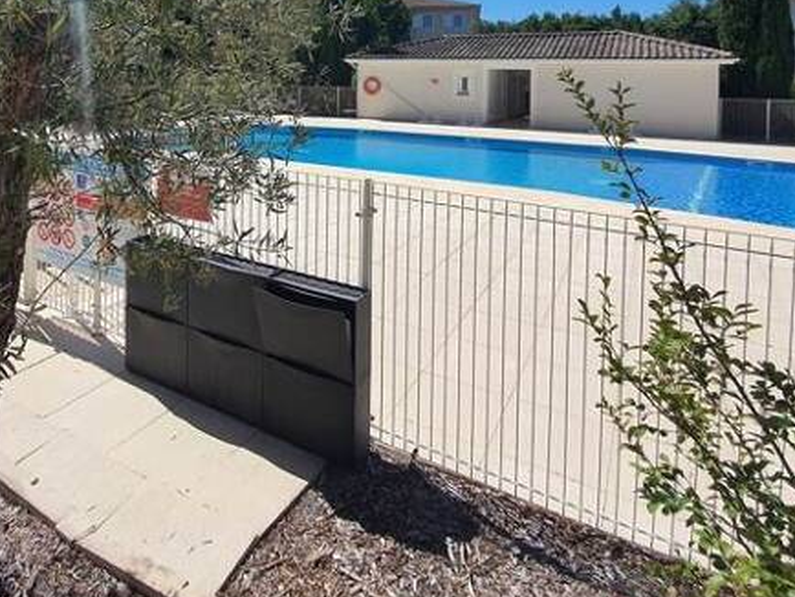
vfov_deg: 53.6
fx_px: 529
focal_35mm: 23
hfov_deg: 72.9
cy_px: 92
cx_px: 308
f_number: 2.2
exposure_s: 1/1344
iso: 50
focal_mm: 1.8
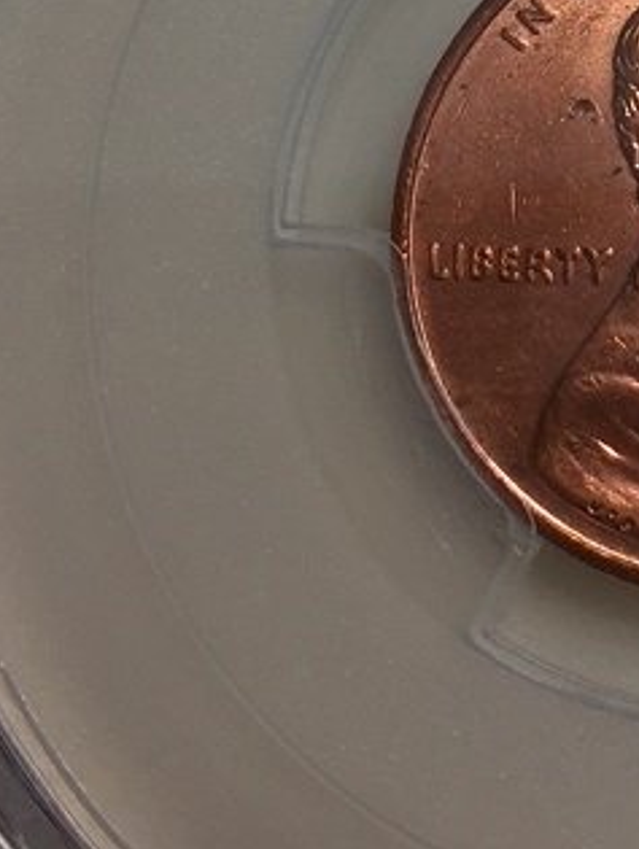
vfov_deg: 18.9
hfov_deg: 14.6
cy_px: -167
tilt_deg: -79.0
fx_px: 2407
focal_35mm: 98
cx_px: 798
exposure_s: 1/30
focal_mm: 4.15
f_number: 2.2
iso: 32
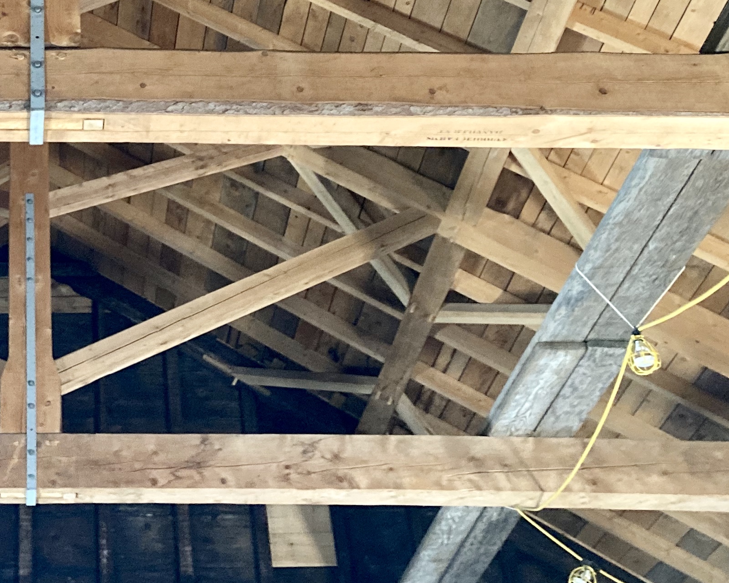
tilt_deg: +42.9
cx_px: 29
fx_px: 1489
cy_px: -86
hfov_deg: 26.3
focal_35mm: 69
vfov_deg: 20.9
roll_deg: +0.3
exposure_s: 1/30
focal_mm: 3.99
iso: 400
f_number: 1.8
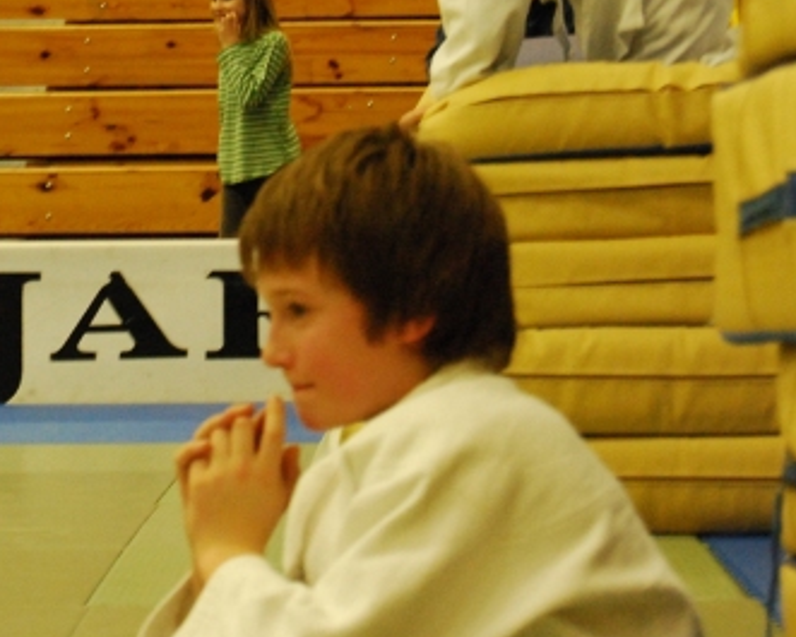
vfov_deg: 10.5
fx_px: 3462
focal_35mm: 147
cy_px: 163
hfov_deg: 13.0
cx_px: 46
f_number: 5.6
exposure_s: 1/20
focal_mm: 55
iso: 1600
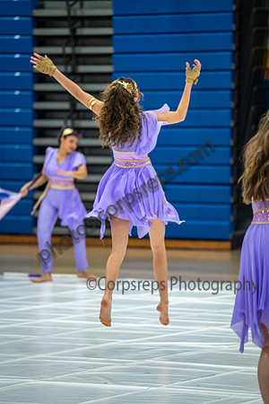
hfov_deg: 7.4
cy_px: 202
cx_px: 134
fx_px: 2073
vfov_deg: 11.1
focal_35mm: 185
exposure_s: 1/500
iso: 2000
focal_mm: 185
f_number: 4
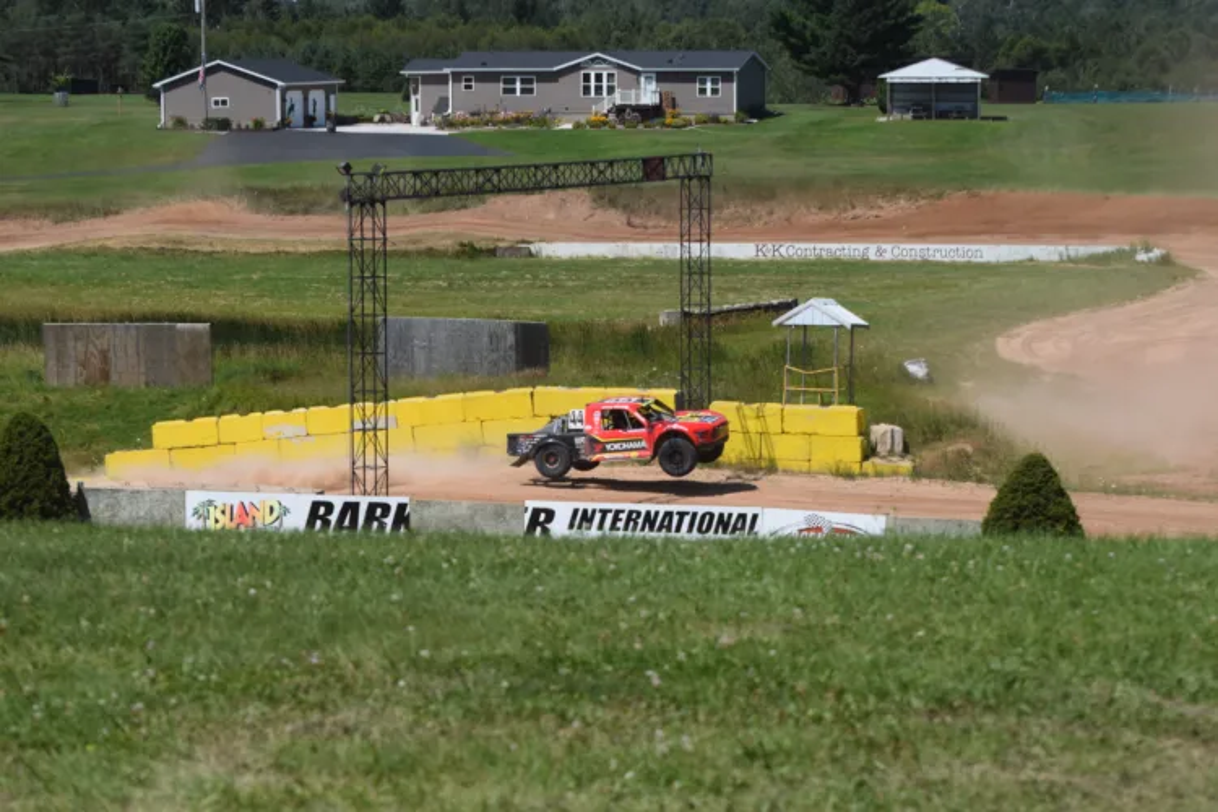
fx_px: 4161
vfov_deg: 11.1
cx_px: 609
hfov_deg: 16.7
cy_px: 406
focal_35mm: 123
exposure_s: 1/1600
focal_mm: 82
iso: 400
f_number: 7.1
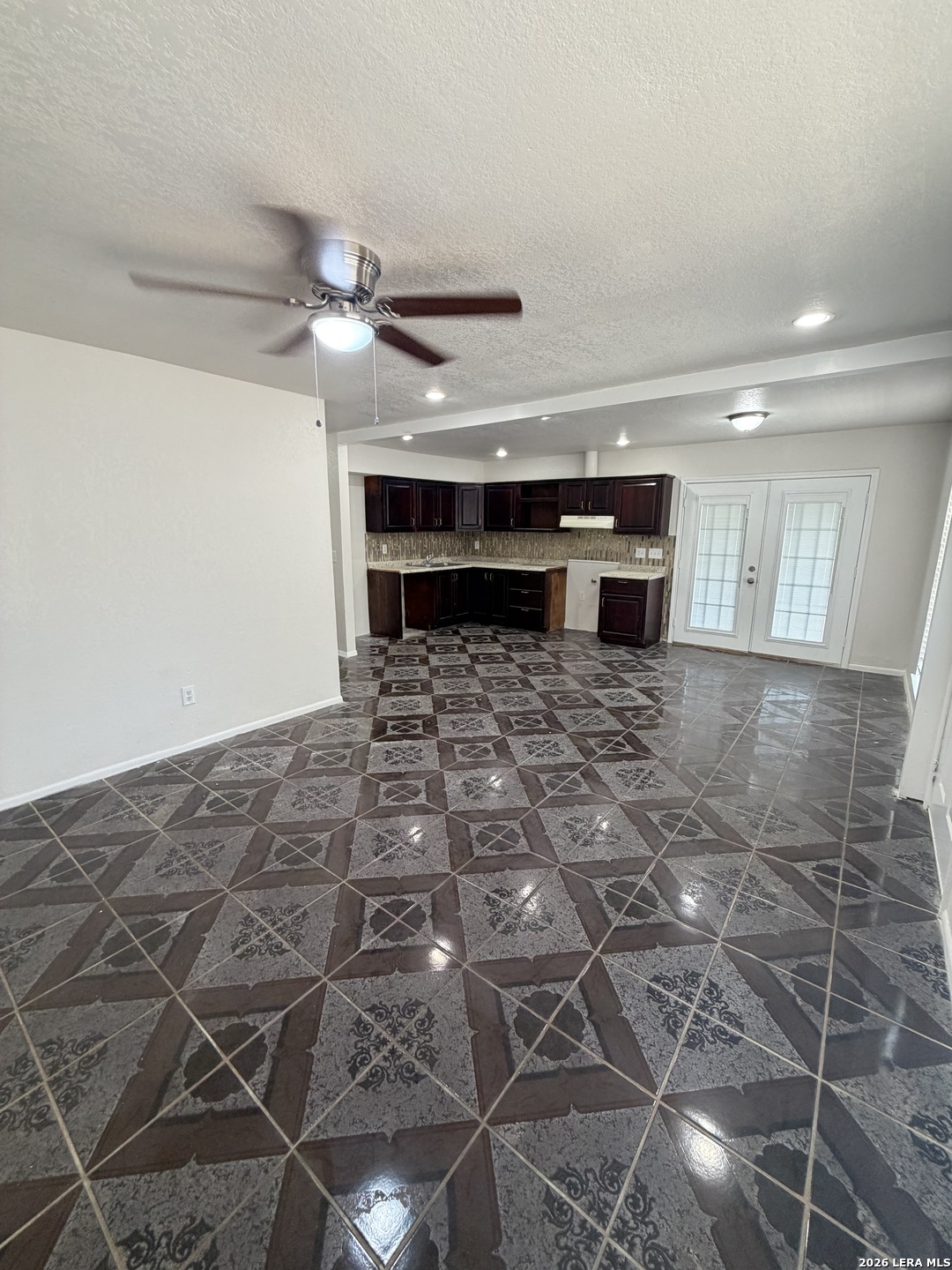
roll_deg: +0.2
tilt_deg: -11.6
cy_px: 635
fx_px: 513
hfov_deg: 85.7
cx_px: 476
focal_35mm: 14
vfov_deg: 102.1
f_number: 2.2
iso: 200
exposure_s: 1/60
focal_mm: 2.22
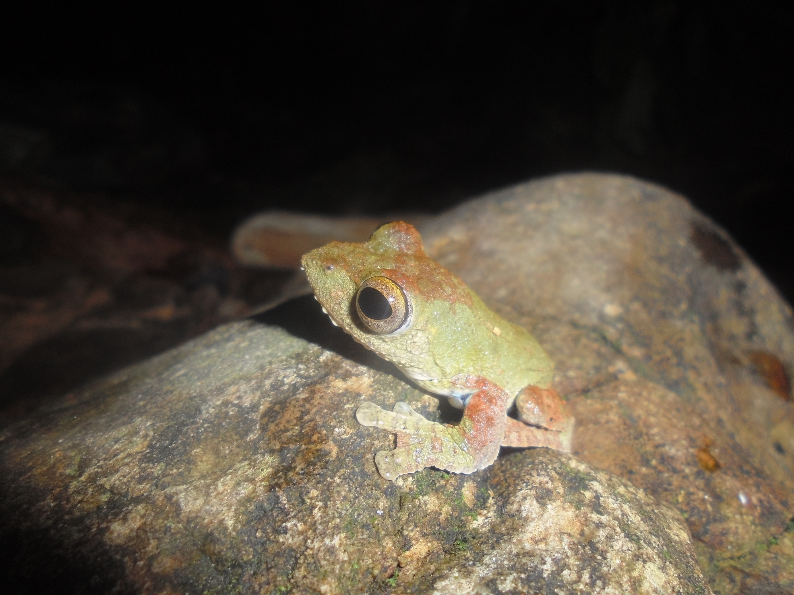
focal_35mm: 27
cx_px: 409
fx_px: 619
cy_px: 307
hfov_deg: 65.3
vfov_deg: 51.3
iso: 80
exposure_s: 1/8
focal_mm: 4.6
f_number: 11.5
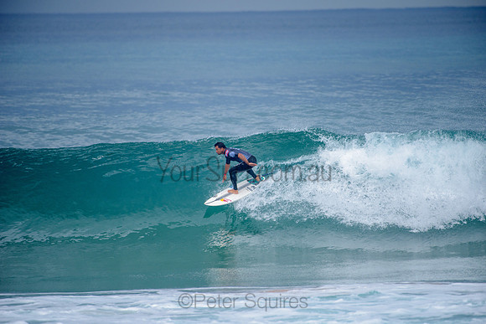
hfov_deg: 4.1
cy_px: 162
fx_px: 6751
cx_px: 243
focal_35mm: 500
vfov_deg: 2.8
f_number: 5.6
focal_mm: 500
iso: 200
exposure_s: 1/2000
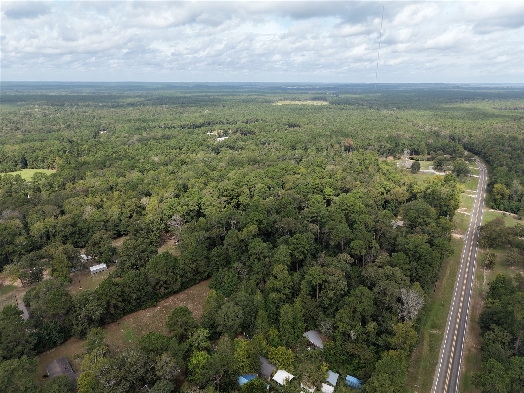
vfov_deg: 56.8
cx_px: 262
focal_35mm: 24
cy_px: 196
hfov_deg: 71.6
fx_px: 363
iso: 100
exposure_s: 1/1250
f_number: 1.8
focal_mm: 8.67
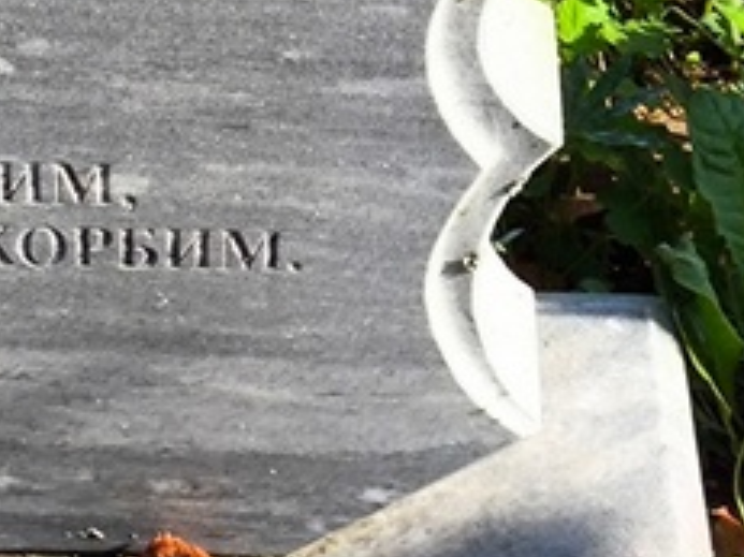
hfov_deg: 11.3
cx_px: -24
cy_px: -267
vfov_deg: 8.4
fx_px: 3716
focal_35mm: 173
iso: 50
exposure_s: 1/601
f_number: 1.7
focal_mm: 4.71
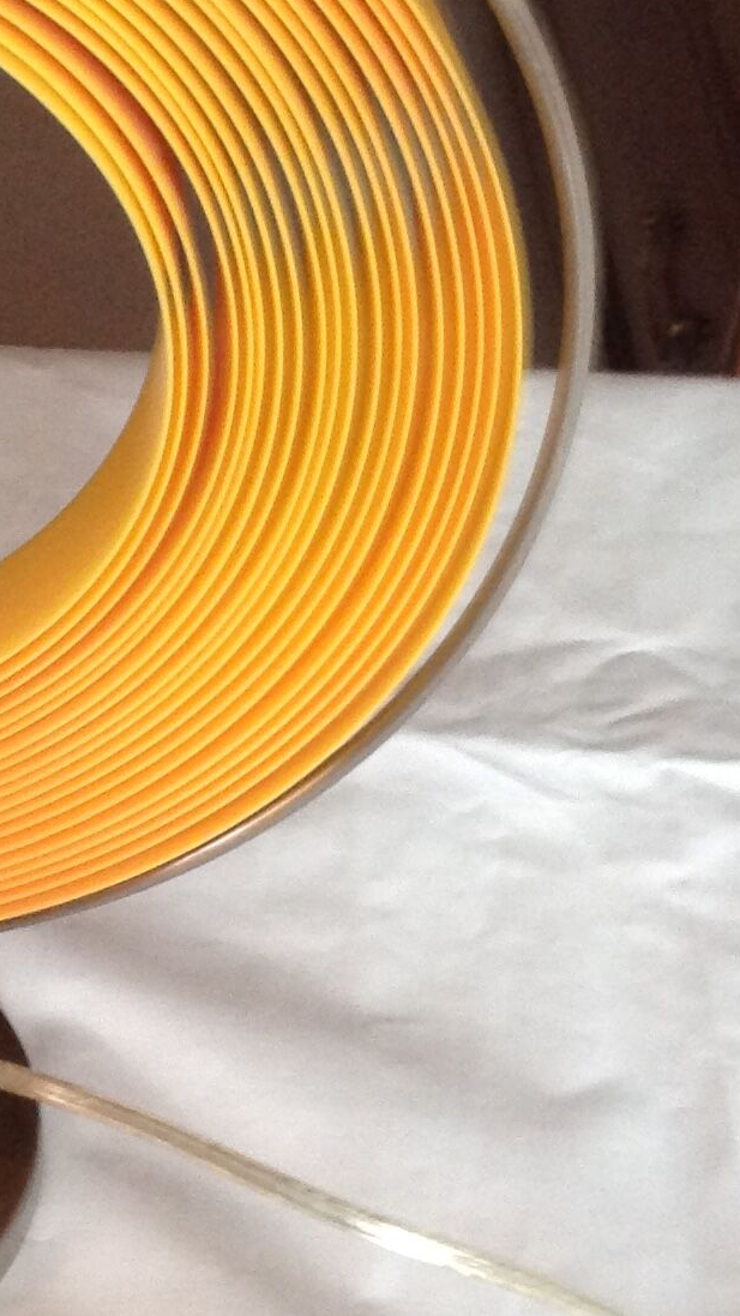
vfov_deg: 23.6
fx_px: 3140
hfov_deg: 13.1
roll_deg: -0.3
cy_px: 512
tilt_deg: -36.1
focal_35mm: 90
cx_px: -110
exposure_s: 1/15
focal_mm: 4.28
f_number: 2.4
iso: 200
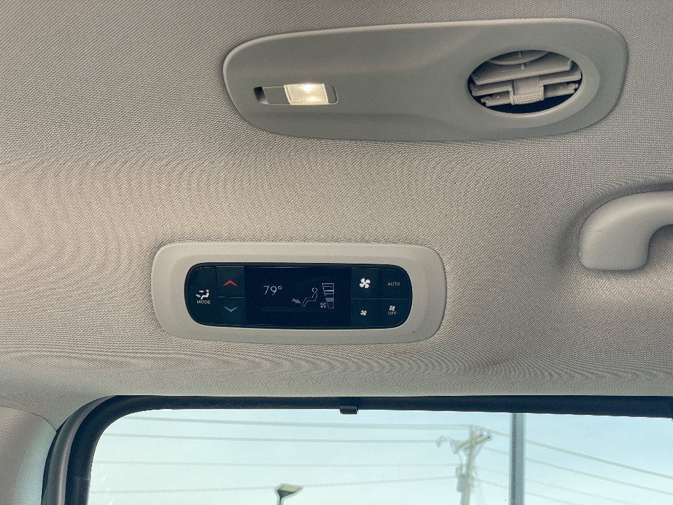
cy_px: 252
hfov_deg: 36.8
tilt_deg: +25.5
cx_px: 336
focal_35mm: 52
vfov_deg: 28.0
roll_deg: -5.6
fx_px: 1011
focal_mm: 6
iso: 32
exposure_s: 1/99
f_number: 2
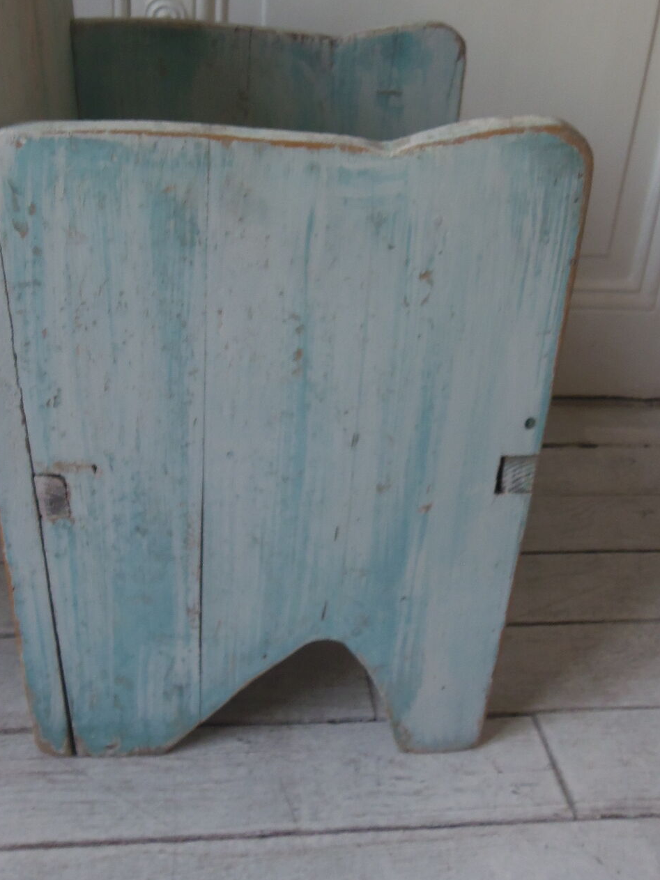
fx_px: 966
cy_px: 349
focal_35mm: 38
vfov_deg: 48.7
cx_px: 269
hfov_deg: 37.6
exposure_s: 1/30
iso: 100
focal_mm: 4.3
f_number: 2.9
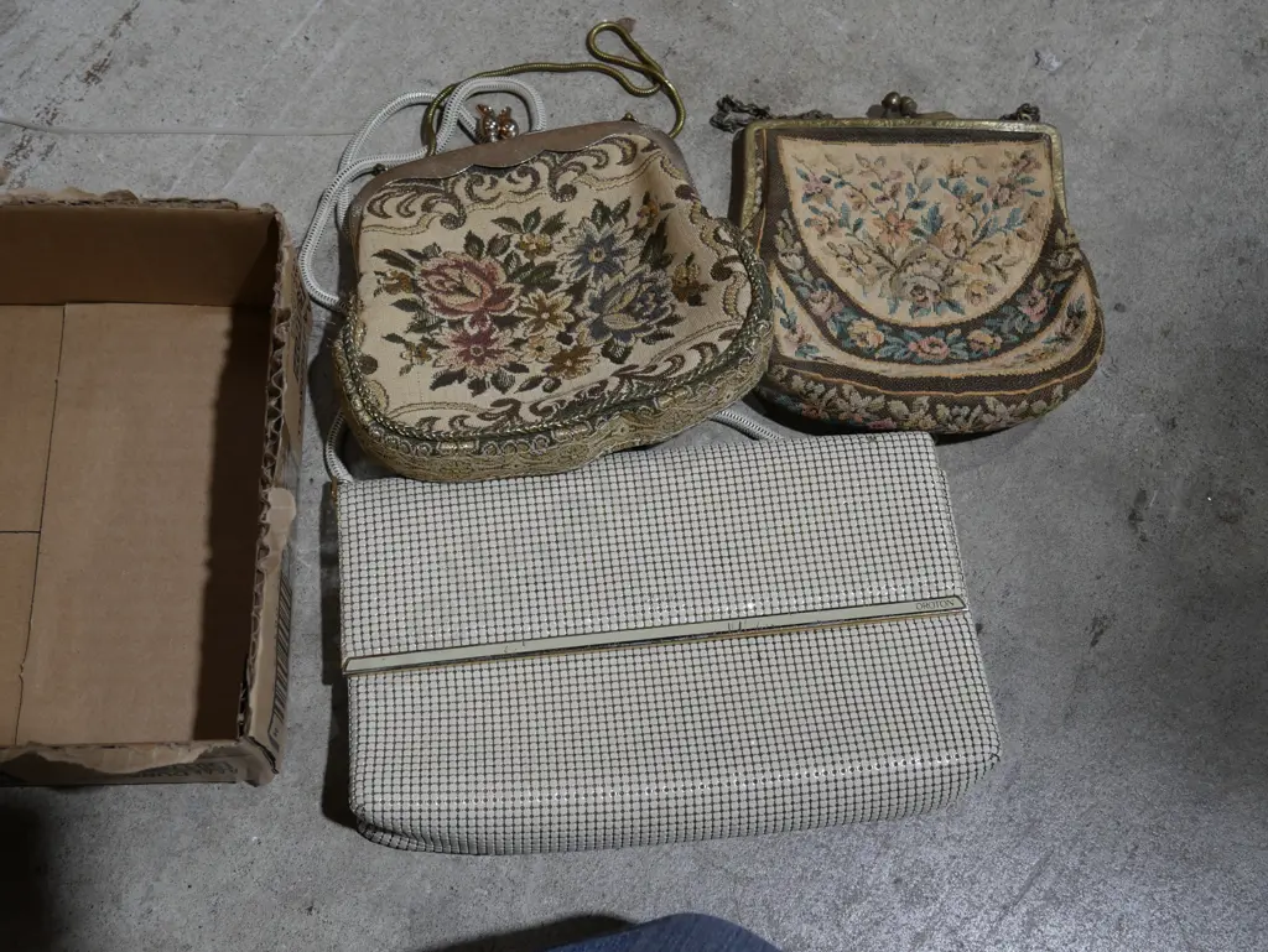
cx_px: 634
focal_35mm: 42
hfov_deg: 44.8
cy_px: 476
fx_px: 1539
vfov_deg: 34.4
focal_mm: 21
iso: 250
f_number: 4.6
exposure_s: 1/60
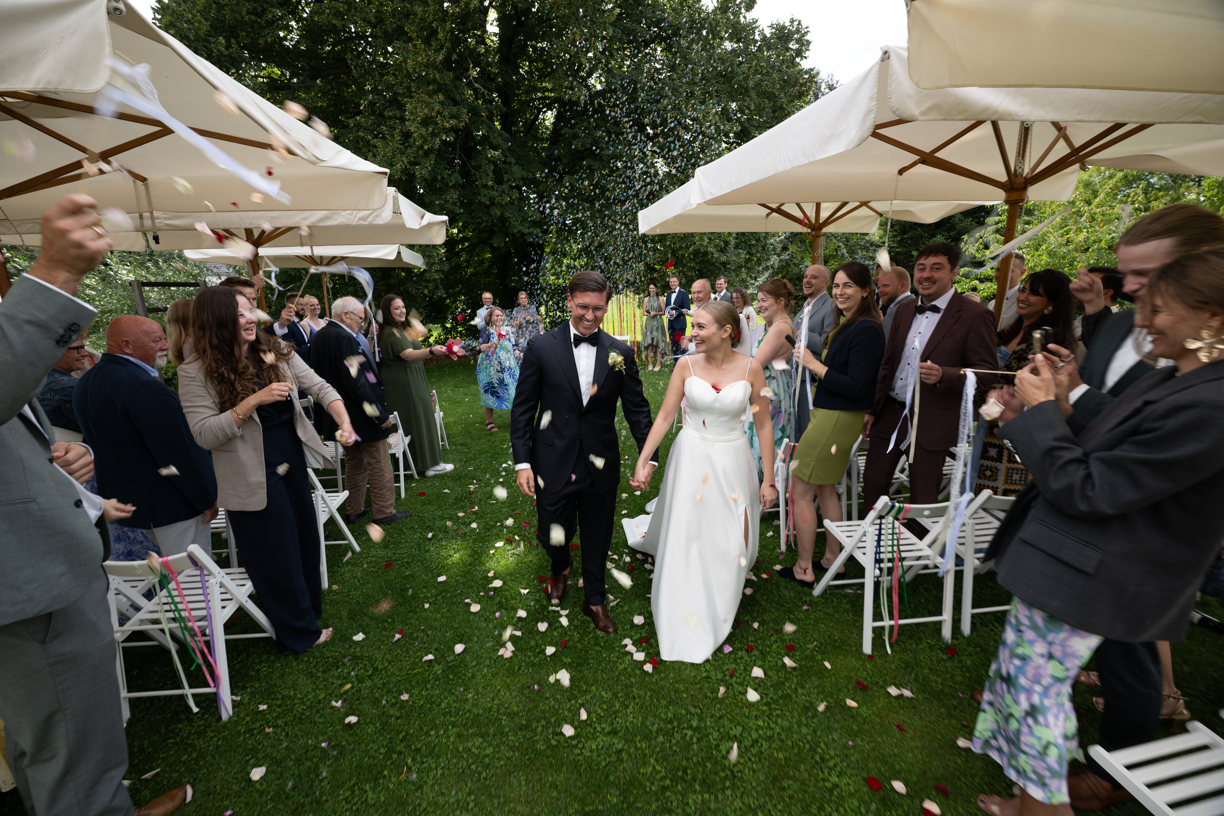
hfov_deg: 104.3
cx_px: 612
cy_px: 408
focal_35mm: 14
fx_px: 476
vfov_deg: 81.2
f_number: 5.6
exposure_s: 1/80
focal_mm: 14
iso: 100
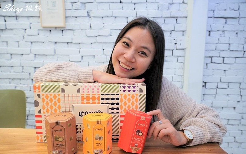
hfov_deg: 68.4
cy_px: 82
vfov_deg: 46.0
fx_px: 181
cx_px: 123
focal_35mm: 27
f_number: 5
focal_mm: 26
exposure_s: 1/60
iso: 1250
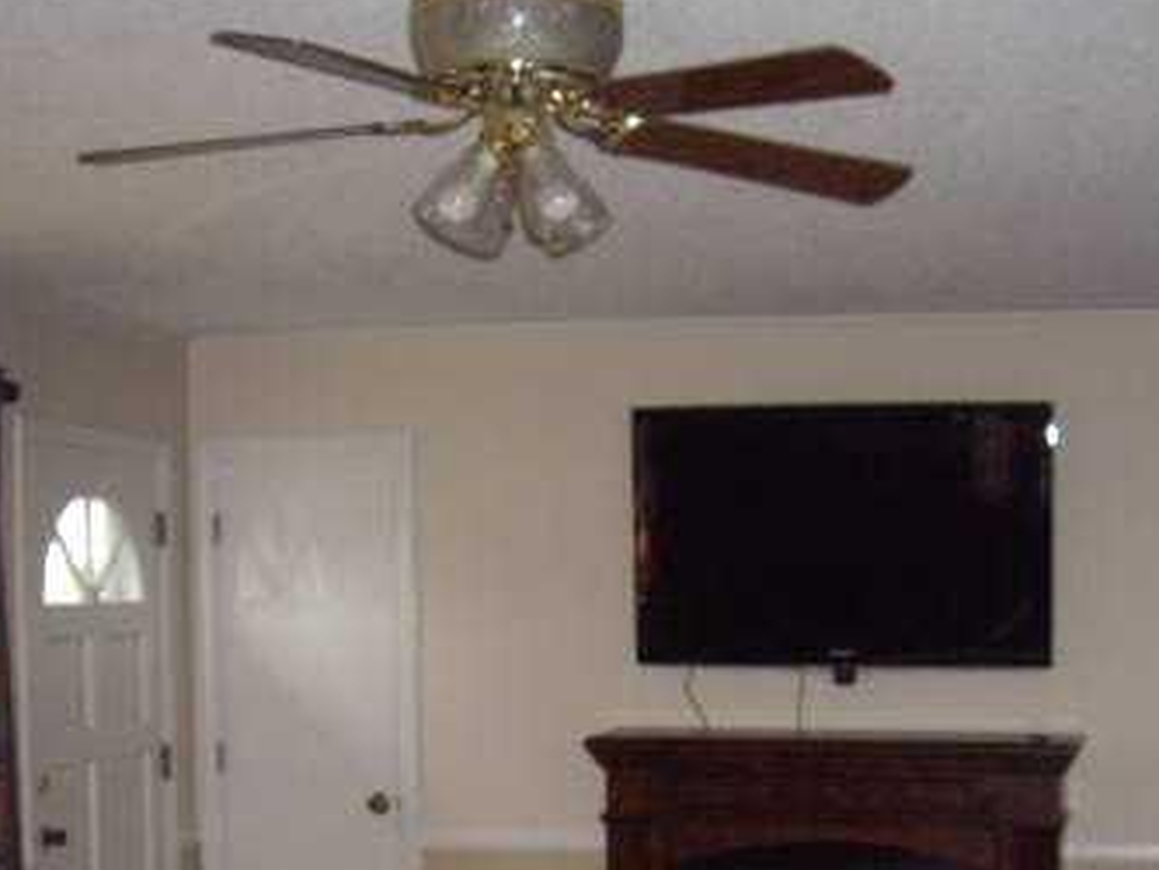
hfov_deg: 26.6
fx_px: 2445
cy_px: 814
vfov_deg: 19.7
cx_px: 679
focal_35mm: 73
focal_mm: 6.2
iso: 200
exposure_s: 1/40
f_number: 2.7
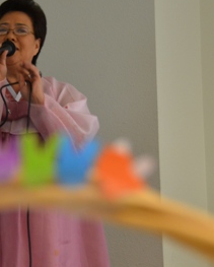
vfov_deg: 12.3
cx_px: 8
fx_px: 1241
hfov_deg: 9.8
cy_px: 121
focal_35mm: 157
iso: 800
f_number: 4.5
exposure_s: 1/50
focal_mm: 46
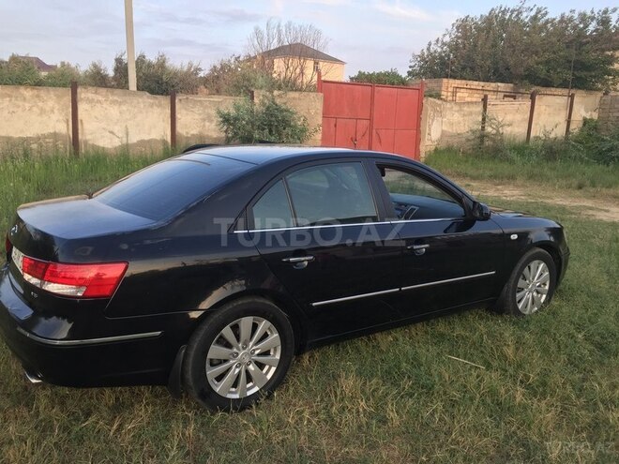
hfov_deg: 61.7
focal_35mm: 29
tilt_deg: -11.1
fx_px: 519
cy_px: 232
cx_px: 310
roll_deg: -3.0
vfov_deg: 48.2
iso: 32
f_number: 2.2
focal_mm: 4.15
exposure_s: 1/100
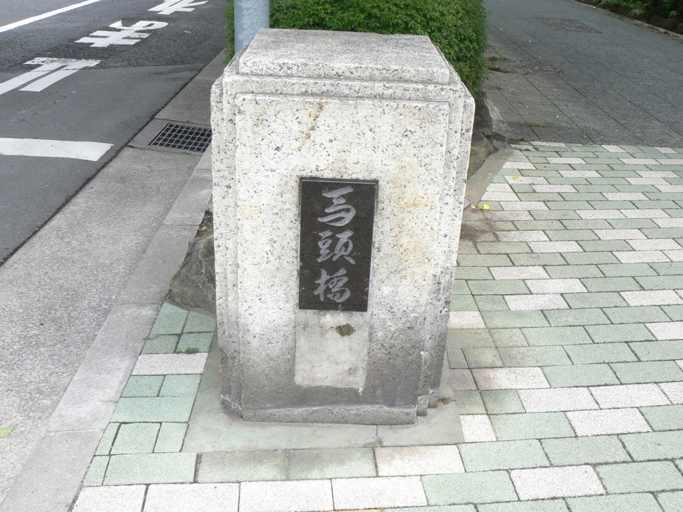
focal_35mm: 36
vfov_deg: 39.7
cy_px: 256
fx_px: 710
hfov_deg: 51.4
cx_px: 342
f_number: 5.6
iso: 80
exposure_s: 1/200
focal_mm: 6
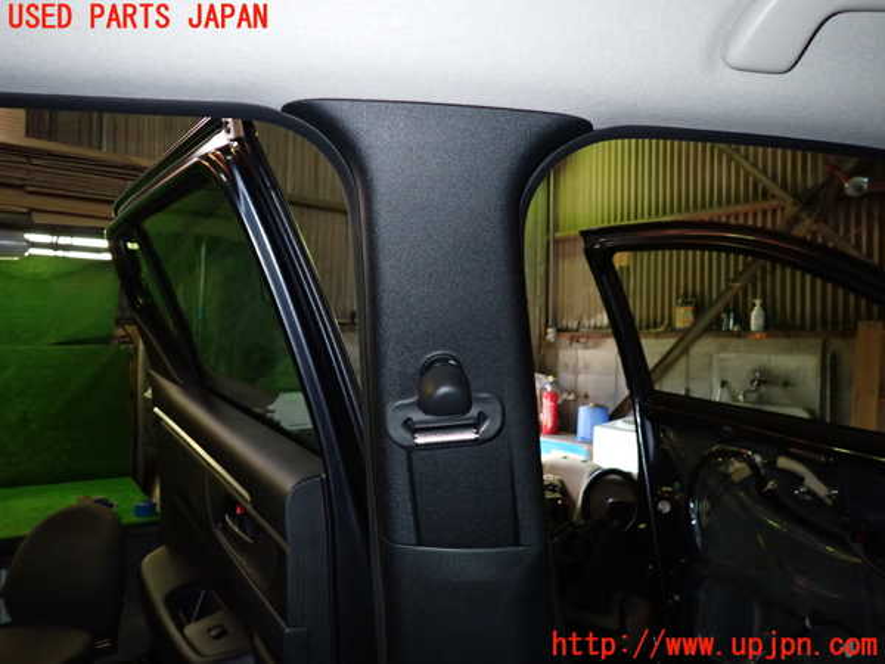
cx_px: 442
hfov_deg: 69.4
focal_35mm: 25
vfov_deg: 54.9
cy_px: 332
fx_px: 639
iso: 400
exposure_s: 1/30
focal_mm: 4.5
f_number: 5.6
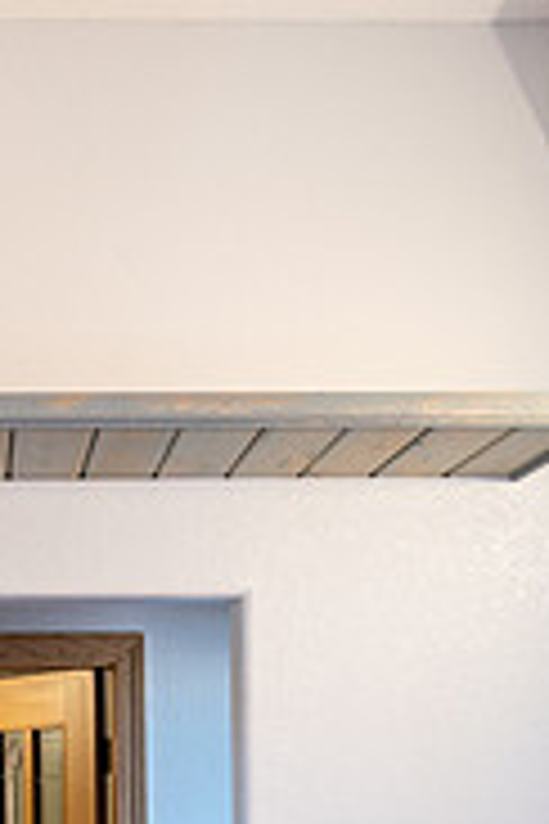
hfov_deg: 22.1
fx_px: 1350
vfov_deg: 32.1
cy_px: 761
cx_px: -11
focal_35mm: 59
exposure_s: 1/20
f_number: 5
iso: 500
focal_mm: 24
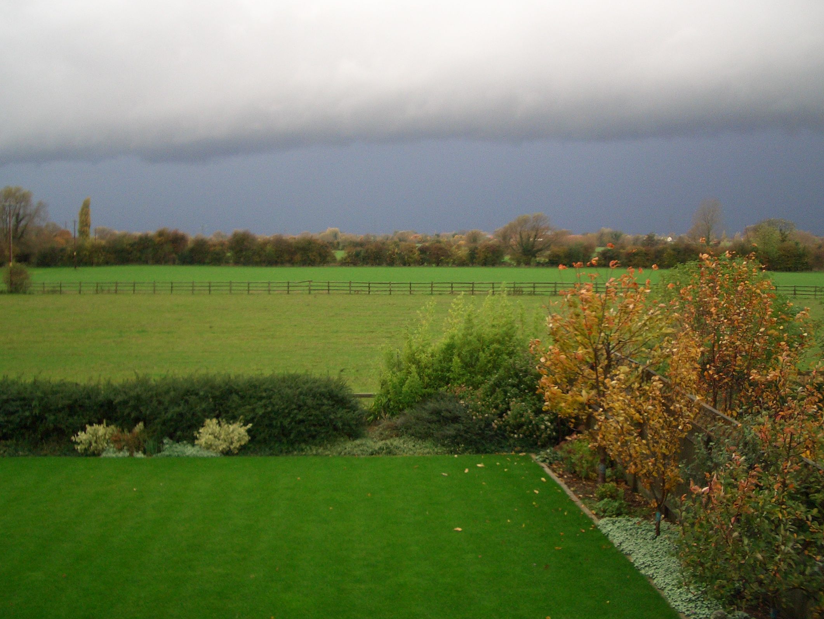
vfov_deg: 37.7
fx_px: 905
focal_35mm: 38
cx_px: 404
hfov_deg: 49.0
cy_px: 316
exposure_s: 1/80
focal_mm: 5.8
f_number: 2.6
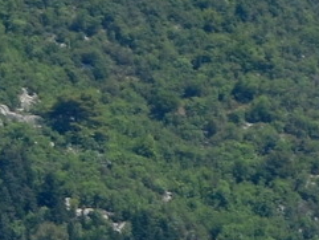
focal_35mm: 428
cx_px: -109
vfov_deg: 3.5
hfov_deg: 4.6
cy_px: 428
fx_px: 3942
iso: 110
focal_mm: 55
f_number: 8
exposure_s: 1/250
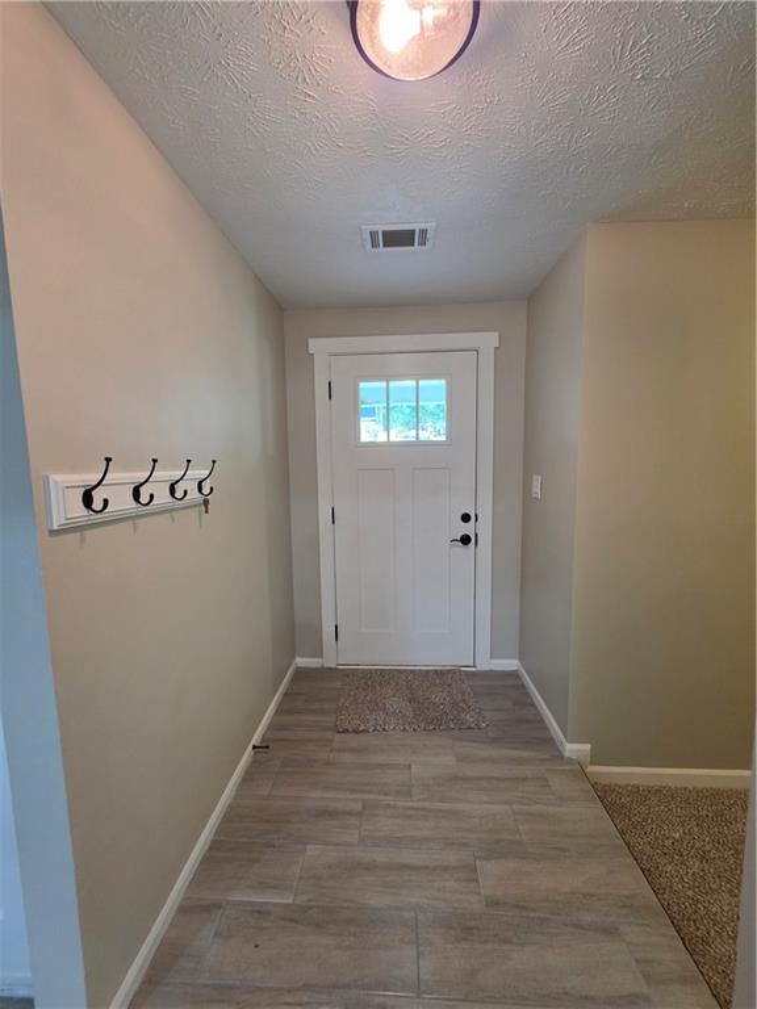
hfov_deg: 89.9
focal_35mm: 13
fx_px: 379
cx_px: 378
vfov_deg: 106.2
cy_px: 504
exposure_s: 1/60
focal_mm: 2.2
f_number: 1.9
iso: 200
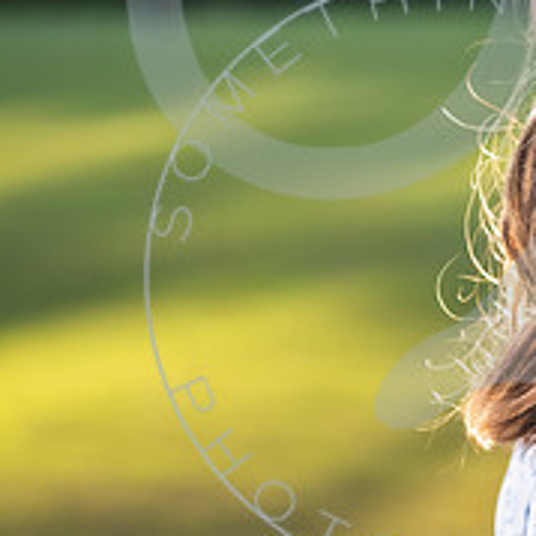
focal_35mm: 171
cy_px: 25
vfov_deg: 10.2
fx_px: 2996
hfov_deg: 10.1
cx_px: 602
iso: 100
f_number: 2.8
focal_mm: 62
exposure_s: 1/800
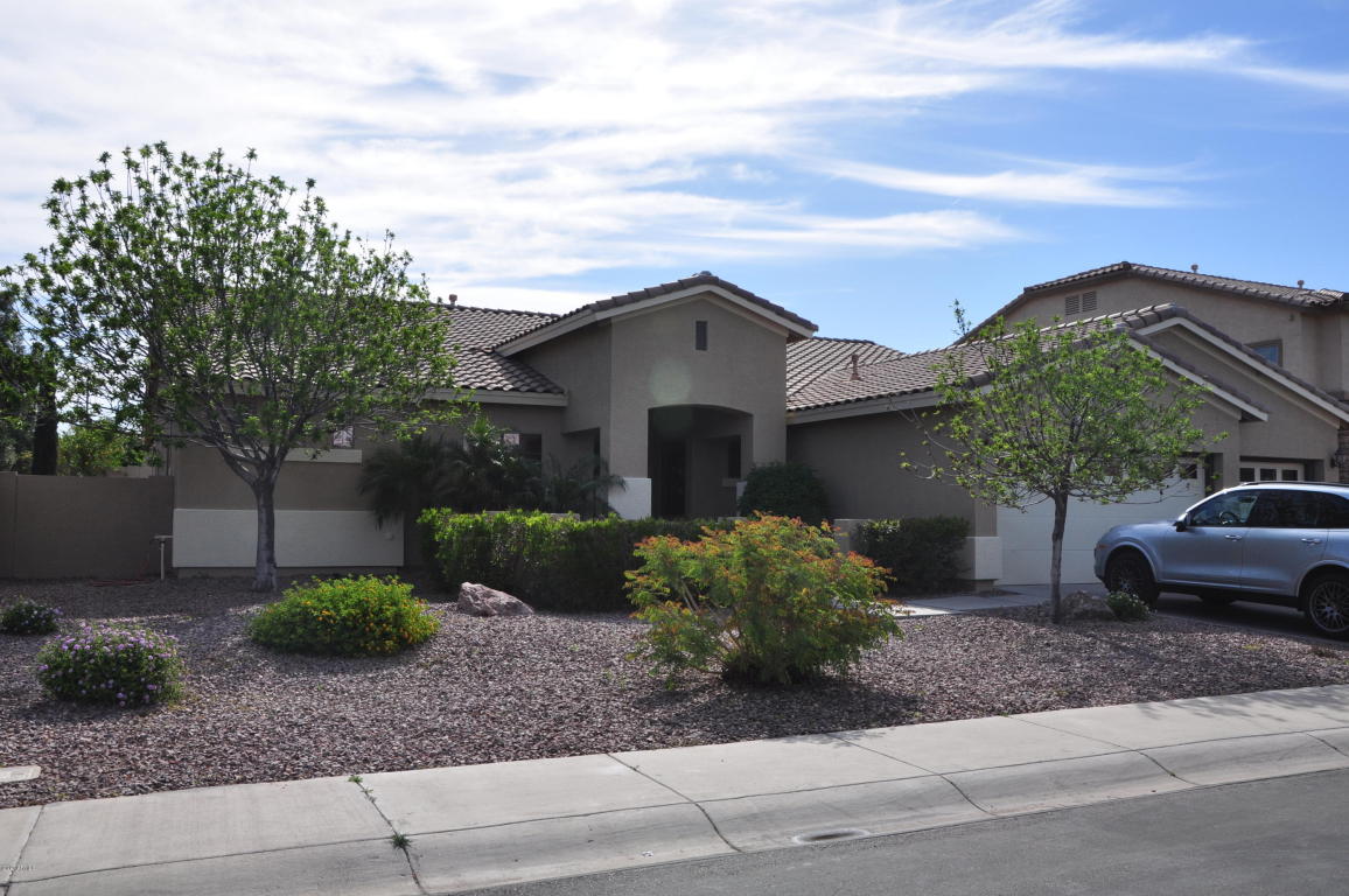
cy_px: 448
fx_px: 1179
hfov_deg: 59.5
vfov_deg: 41.6
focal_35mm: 32
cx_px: 674
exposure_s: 1/400
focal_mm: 21
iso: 200
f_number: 10
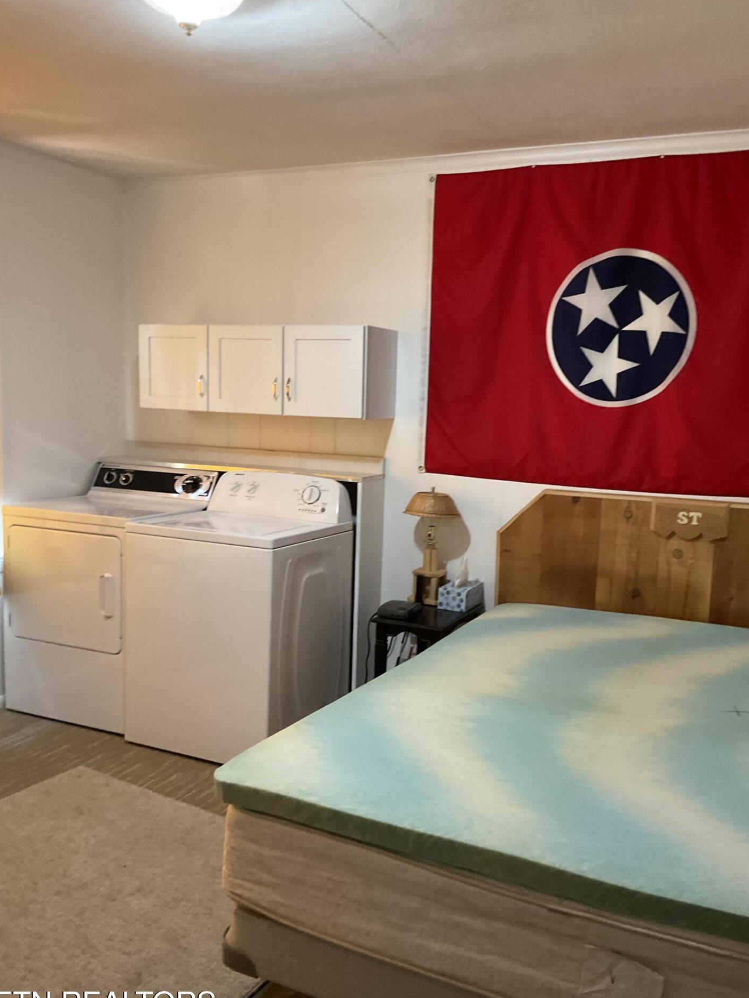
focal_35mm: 31
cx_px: 390
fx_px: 894
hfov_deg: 45.4
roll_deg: -1.8
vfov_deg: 58.3
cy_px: 518
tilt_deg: -10.2
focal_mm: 3
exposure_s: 1/40
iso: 200
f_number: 1.8
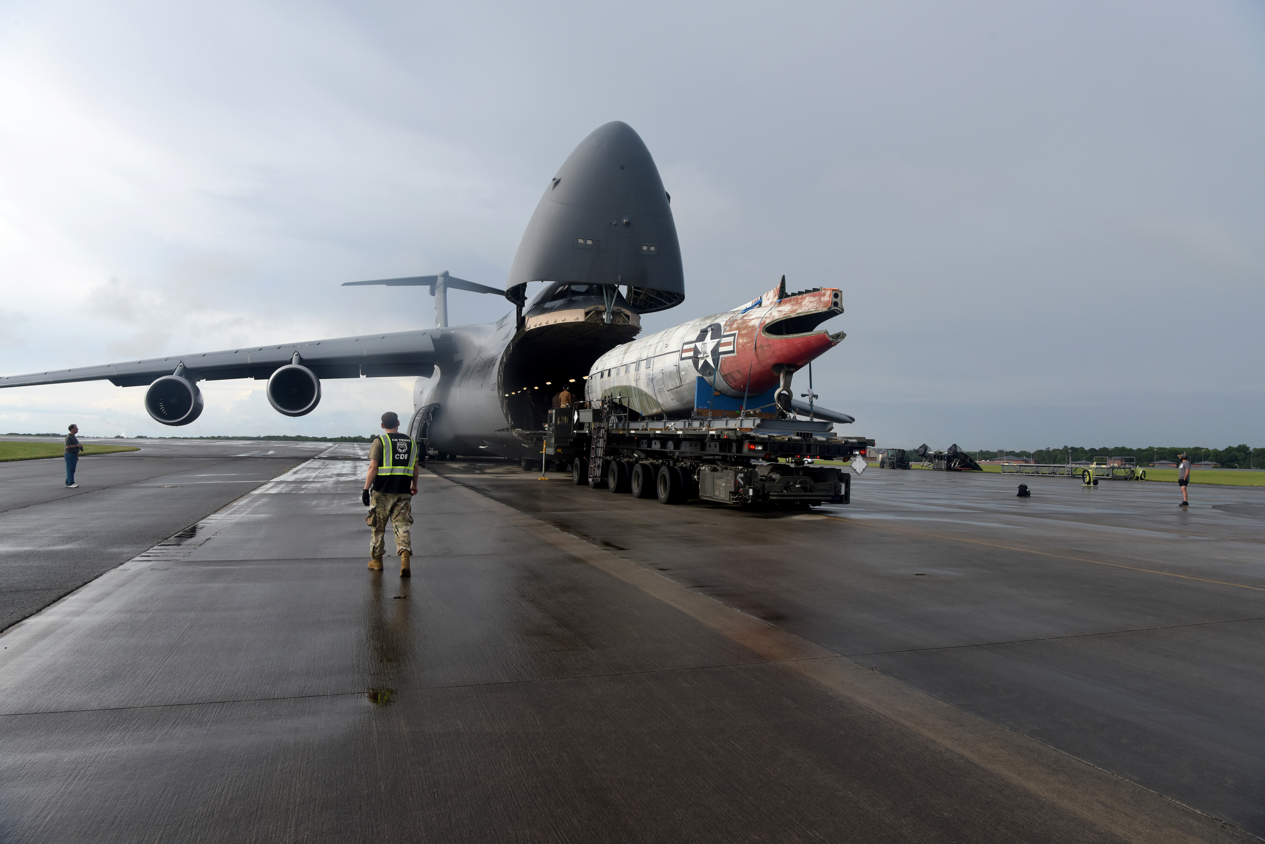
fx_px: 914
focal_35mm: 26
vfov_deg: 49.6
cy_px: 422
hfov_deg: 69.4
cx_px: 632
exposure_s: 1/500
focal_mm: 26
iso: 640
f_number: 11
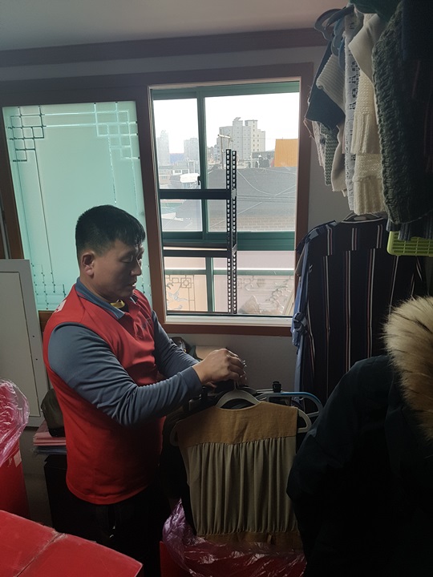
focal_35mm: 26
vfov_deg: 67.3
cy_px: 288
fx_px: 434
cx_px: 216
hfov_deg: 53.1
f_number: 1.7
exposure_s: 1/483
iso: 50
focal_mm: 4.2
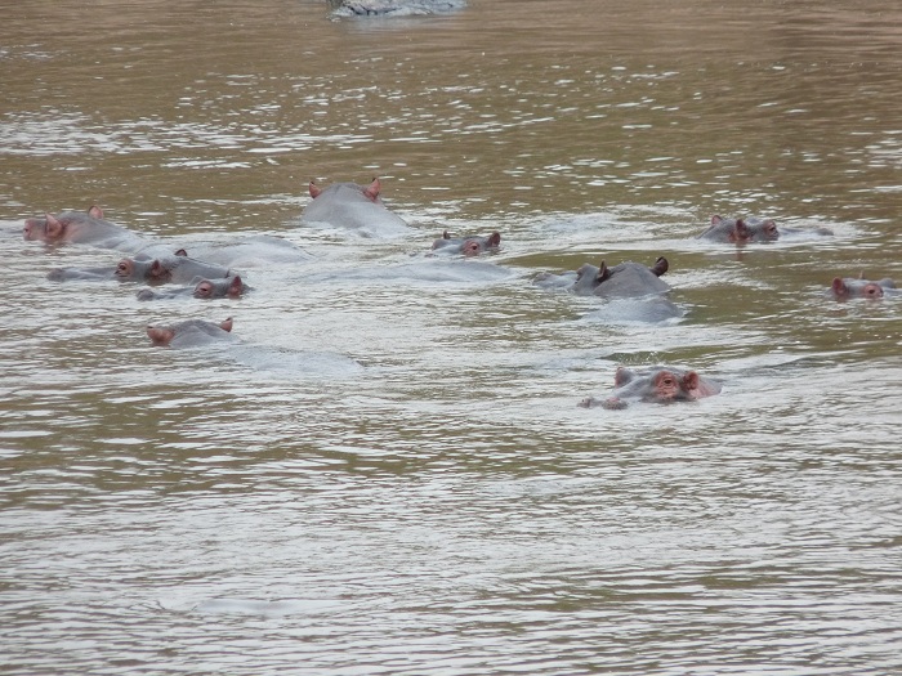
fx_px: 12664
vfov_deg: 3.1
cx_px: 451
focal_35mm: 486
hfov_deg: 4.1
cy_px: 338
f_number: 5
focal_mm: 86.4
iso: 200
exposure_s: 1/500
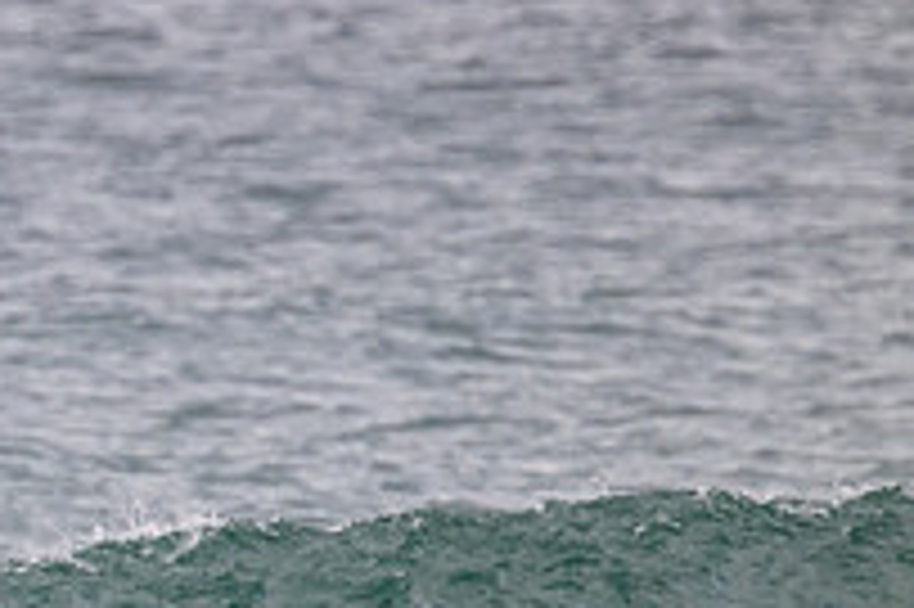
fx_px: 57991
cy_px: 813
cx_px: -333
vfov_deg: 0.6
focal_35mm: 2286
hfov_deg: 0.9
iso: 1800
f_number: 11
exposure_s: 1/2000
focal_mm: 800
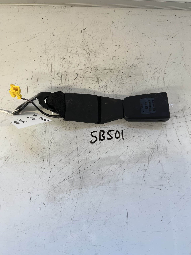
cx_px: 96
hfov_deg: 53.1
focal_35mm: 26
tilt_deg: -74.5
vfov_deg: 67.3
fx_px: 191
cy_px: 128
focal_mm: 5.1
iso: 80
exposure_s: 1/121
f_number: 1.6
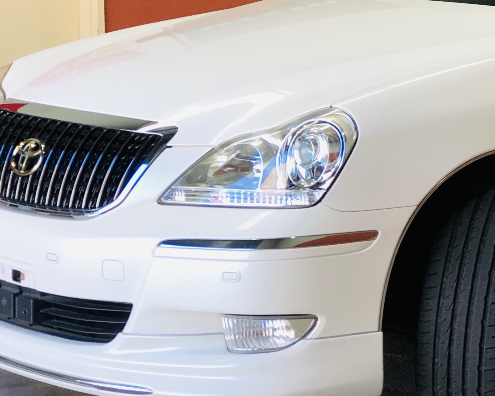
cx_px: 560
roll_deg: -1.8
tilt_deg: -5.6
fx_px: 2080
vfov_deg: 10.8
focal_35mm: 142
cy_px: 68
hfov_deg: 13.3
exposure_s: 1/50
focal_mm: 6.6
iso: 25
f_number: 2.8
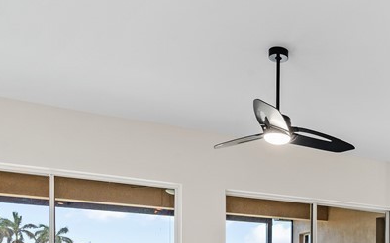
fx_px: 478
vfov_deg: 25.6
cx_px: 344
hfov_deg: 41.2
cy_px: 293
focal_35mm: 45
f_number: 10
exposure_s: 1/4
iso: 320
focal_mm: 16
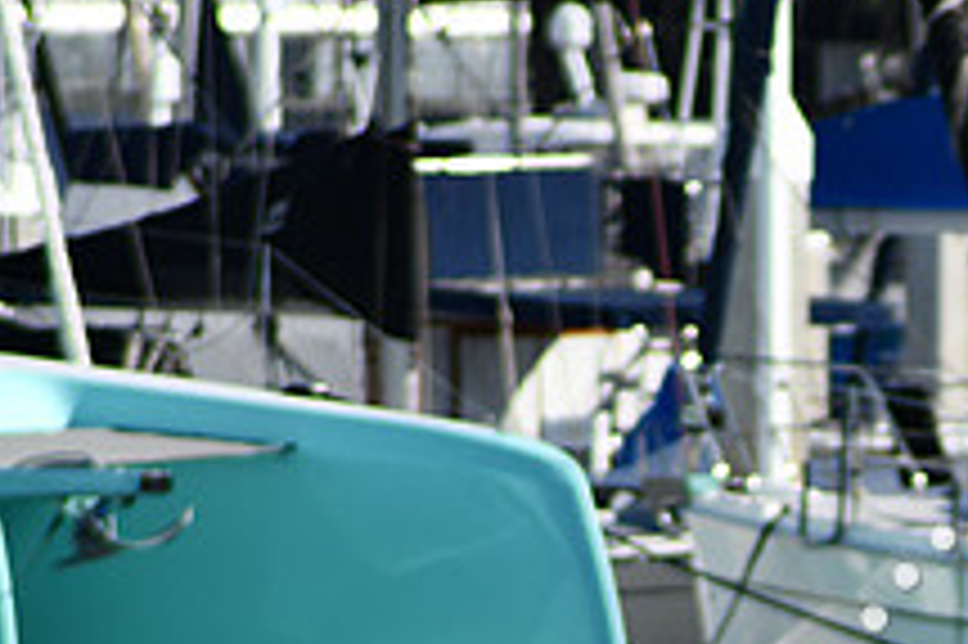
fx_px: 27217
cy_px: 840
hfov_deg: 2.0
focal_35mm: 1013
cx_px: 1225
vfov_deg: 1.4
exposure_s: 1/1250
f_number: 6.3
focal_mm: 250
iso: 200
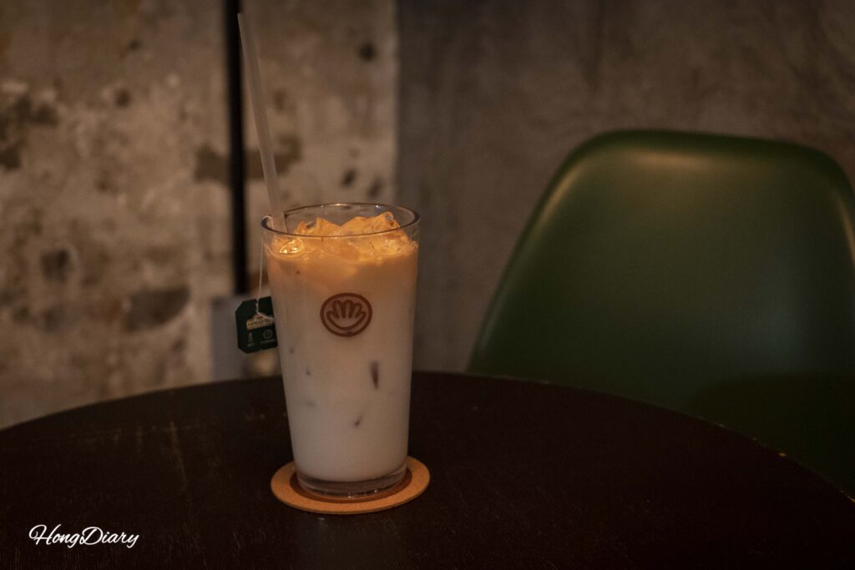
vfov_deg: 22.6
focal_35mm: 60
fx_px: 1425
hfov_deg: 33.4
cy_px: 285
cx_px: 428
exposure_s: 1/60
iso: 12800
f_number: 5.6
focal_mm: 60
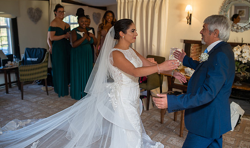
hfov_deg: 51.0
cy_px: 61
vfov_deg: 31.5
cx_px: 124
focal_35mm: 39
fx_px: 262
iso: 125
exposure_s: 1/100
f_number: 2.5
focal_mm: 35
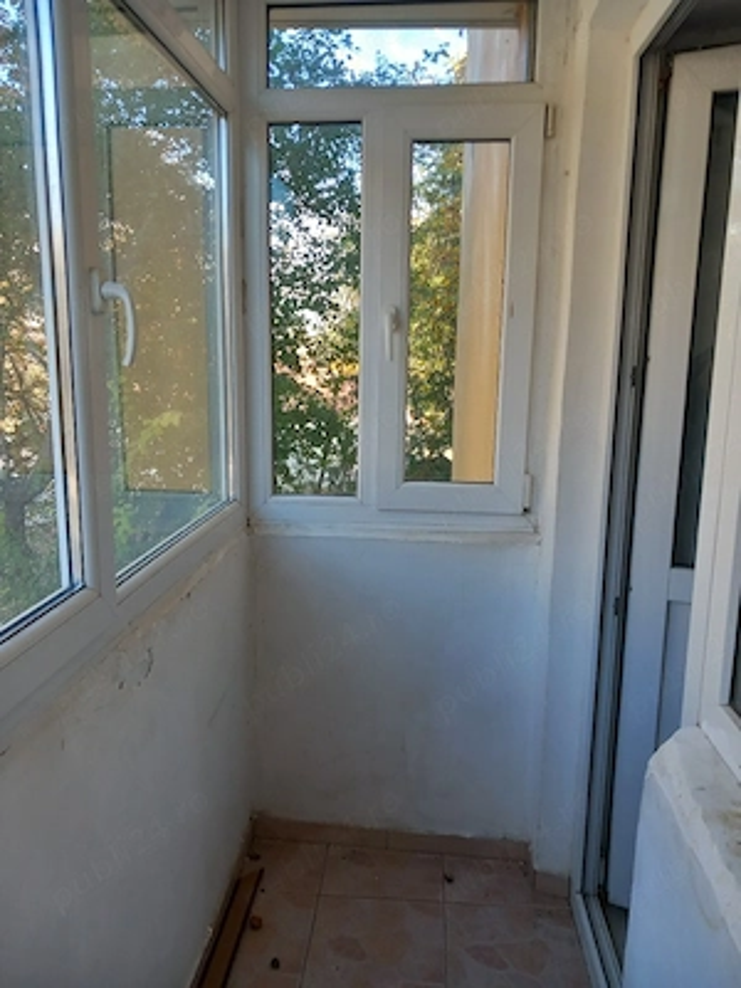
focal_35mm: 27
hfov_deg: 51.4
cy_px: 494
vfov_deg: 65.3
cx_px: 370
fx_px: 771
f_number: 1.8
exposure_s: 1/50
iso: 50
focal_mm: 4
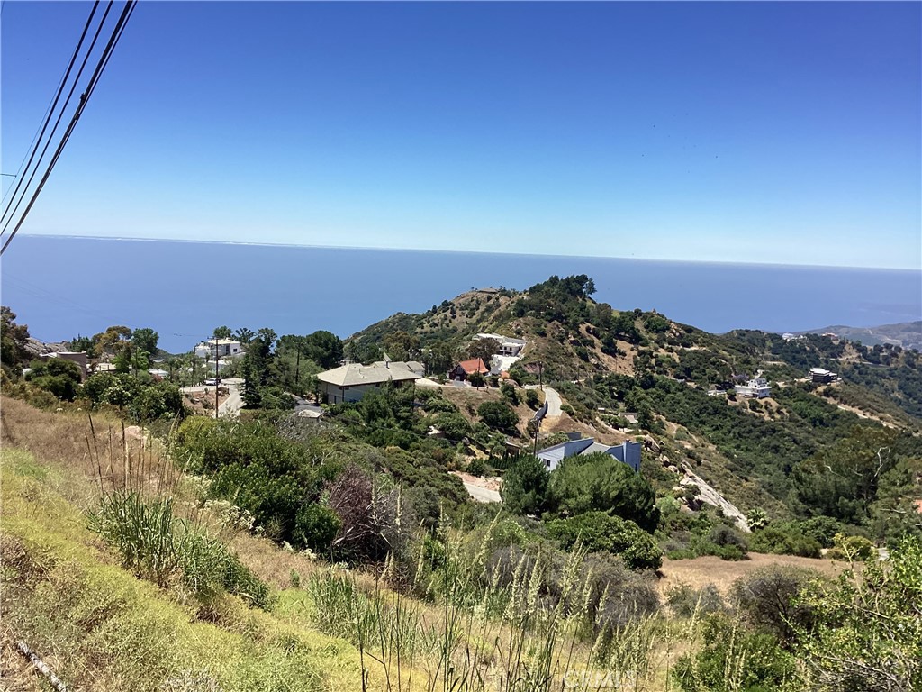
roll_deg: -3.7
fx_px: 826
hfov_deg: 58.4
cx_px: 461
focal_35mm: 31
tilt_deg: -7.4
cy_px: 346
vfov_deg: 45.4
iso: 25
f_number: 2.4
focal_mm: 3.3
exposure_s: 1/1733
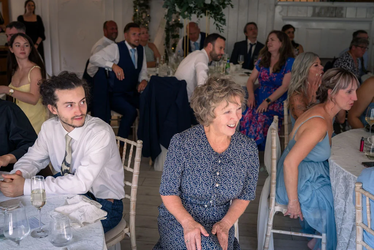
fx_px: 436
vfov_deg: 31.9
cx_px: 187
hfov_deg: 46.4
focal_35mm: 42
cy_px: 125
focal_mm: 28
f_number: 2.8
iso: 250
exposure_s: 1/200
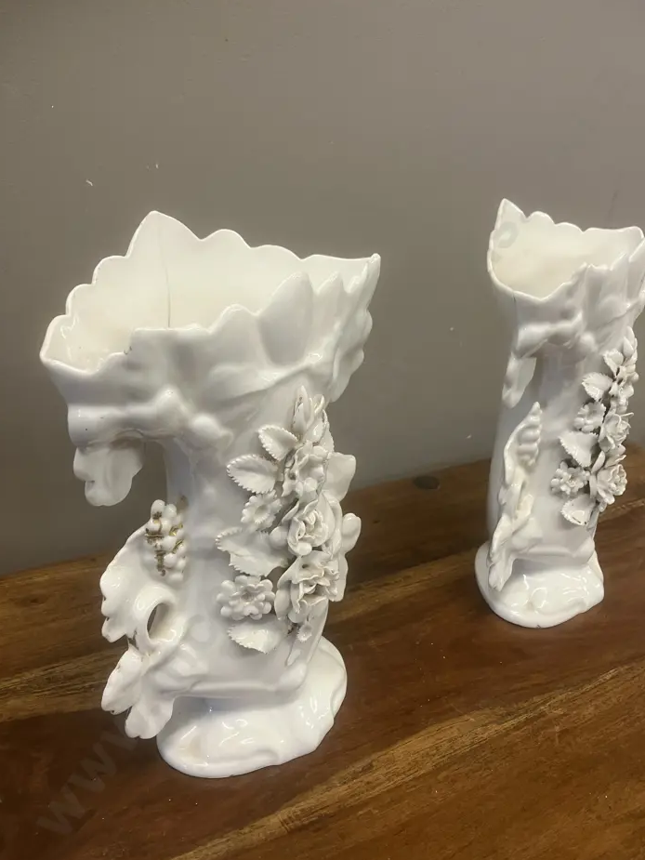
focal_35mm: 31
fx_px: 770
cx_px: 333
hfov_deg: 45.4
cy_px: 454
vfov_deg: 58.3
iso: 125
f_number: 1.8
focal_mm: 3.99
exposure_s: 1/50
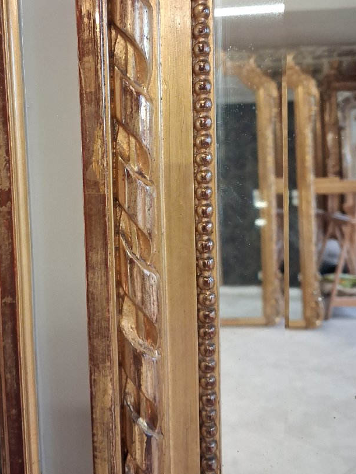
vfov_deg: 46.5
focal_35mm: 40
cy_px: 192
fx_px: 548
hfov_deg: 35.5
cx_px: 106
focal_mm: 4
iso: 400
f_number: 1.8
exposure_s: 1/50
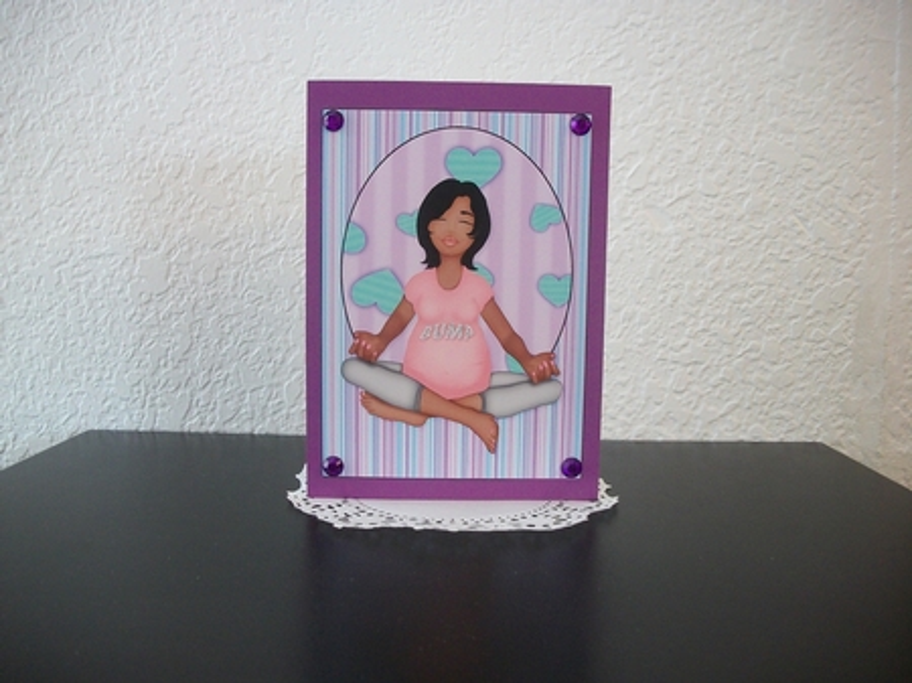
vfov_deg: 44.1
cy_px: 342
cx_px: 456
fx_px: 843
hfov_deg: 56.8
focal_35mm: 32
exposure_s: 1/8
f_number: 2.9
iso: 210
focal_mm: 5.7
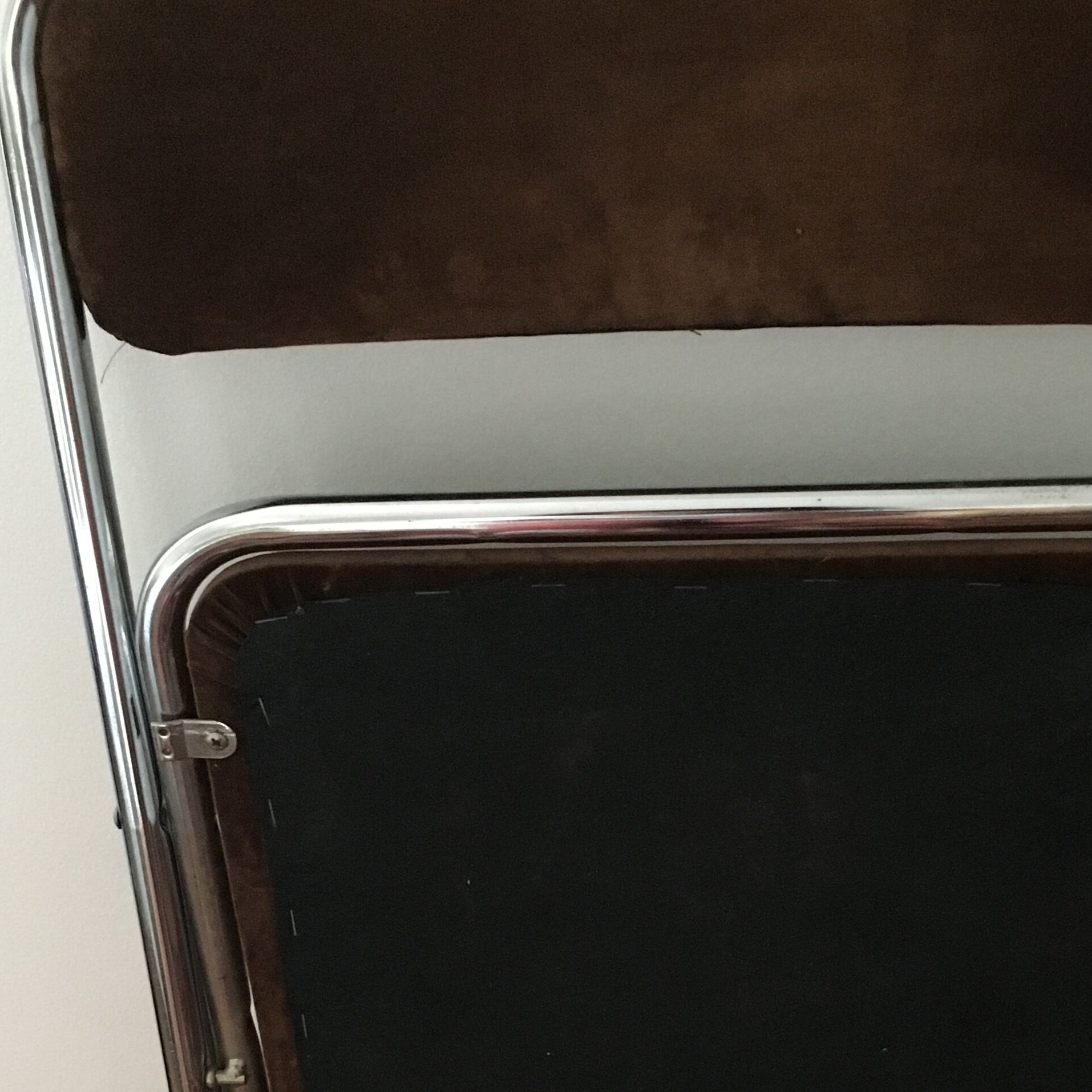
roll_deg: +4.6
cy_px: 1005
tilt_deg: -43.6
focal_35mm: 54
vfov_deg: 30.1
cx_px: 647
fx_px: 1927
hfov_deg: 31.6
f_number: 2.2
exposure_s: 1/17
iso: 320
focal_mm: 4.15
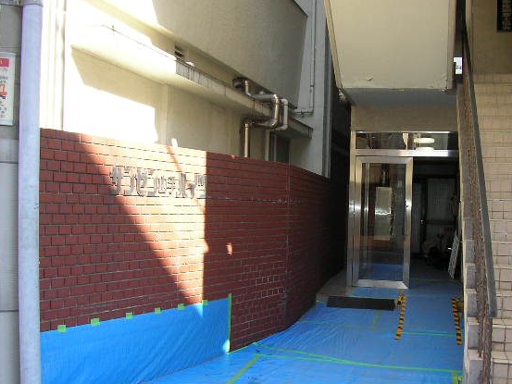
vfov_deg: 32.9
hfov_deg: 42.9
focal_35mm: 44
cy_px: 213
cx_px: 270
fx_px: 651
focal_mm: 5.8
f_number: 2.9
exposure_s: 1/136
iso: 71
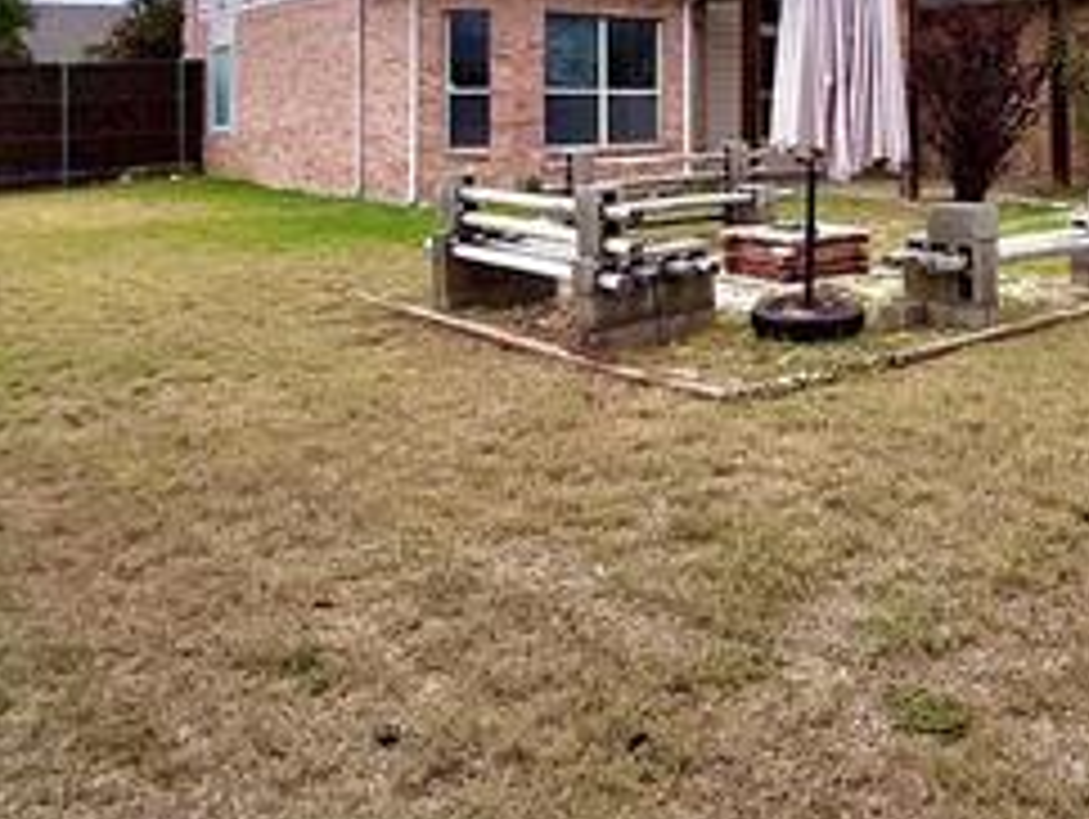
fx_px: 1165
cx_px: 927
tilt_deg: +2.5
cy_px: 58
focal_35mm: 37
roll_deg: +1.7
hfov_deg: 46.4
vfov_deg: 36.0
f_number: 2.2
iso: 16
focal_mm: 2.22
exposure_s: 1/3891
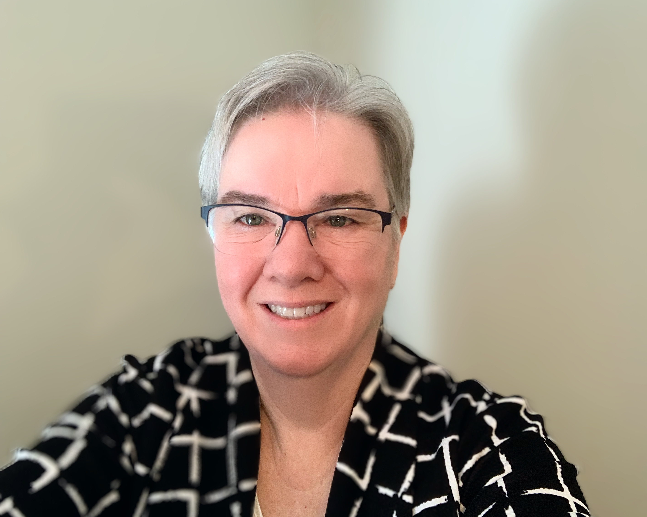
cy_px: 256
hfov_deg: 52.8
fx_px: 651
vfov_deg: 43.3
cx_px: 351
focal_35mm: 34
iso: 250
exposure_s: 1/60
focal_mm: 2.87
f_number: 2.2
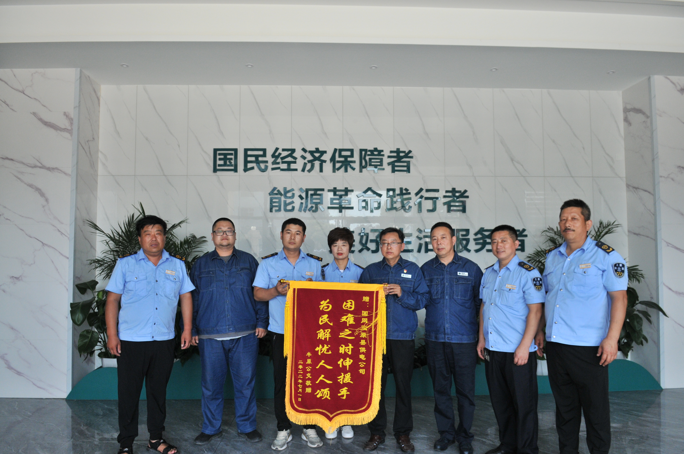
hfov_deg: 70.5
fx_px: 484
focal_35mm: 26
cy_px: 227
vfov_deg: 50.3
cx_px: 342
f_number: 6.3
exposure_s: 1/160
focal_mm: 17
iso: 500
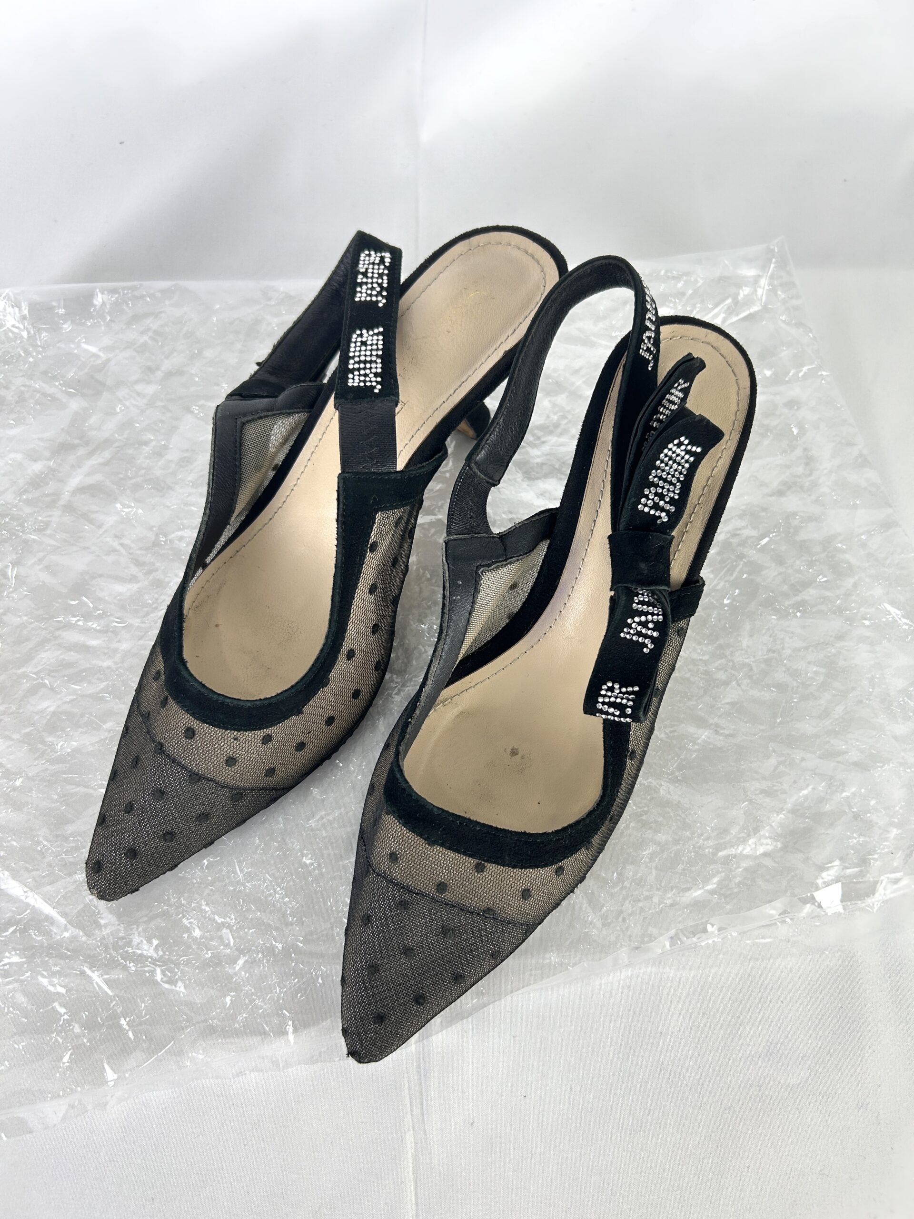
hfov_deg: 53.1
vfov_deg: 67.3
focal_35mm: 26
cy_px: 610
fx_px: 915
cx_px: 457
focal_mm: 5.7
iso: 50
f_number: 1.5
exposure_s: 1/100
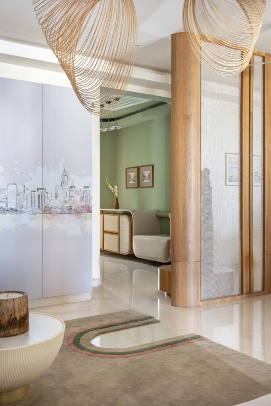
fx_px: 414
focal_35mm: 37
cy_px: 203
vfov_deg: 52.2
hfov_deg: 36.2
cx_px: 136
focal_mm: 36.7
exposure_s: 1/2
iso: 200
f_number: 9
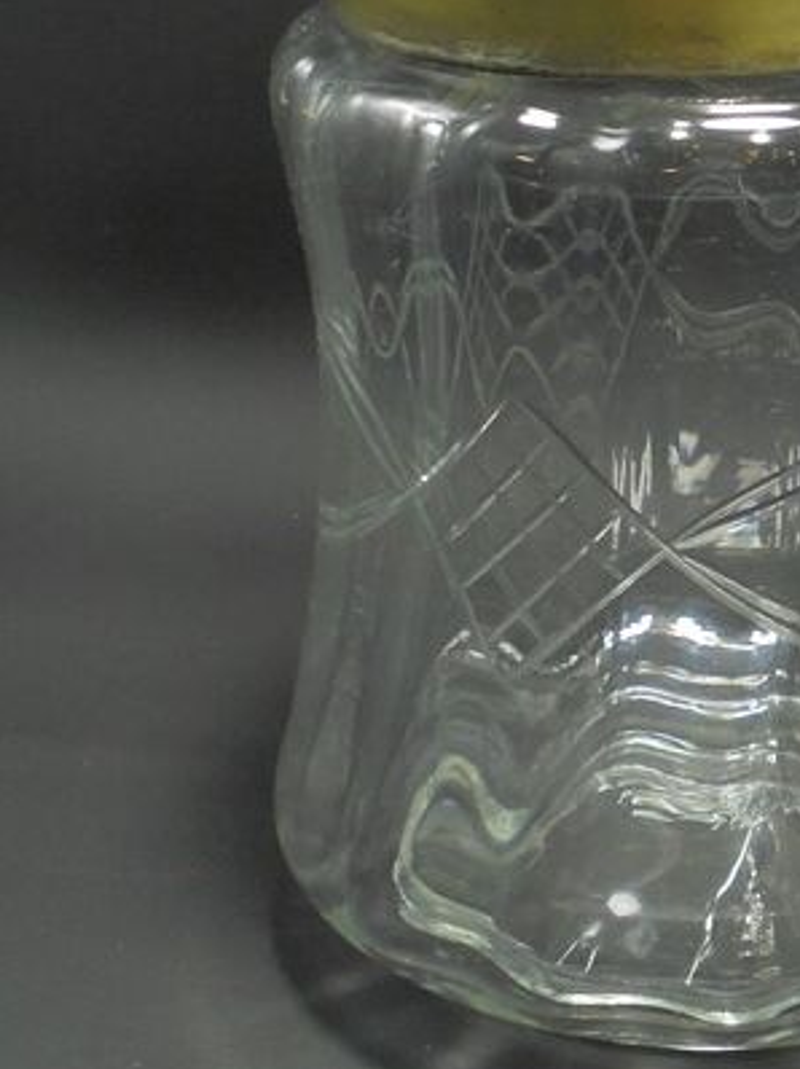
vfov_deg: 22.5
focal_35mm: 86
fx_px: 2653
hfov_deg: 16.7
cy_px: 212
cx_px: 860
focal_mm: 6.9
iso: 200
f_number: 4.2
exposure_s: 1/30
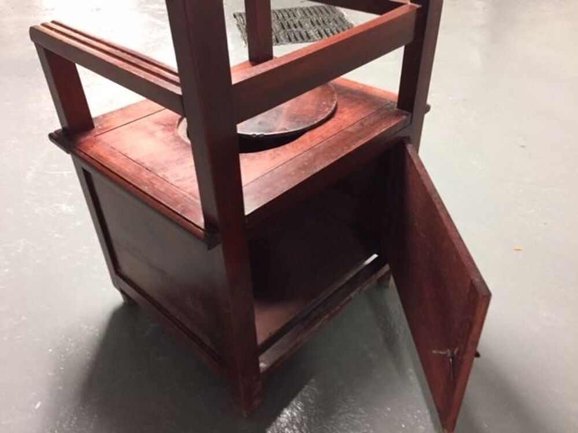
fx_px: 484
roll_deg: +2.8
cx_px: 289
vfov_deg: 48.2
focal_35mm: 29
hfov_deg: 61.7
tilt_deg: -38.7
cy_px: 216
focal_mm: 4.15
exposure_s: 1/20
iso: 250
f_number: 2.2
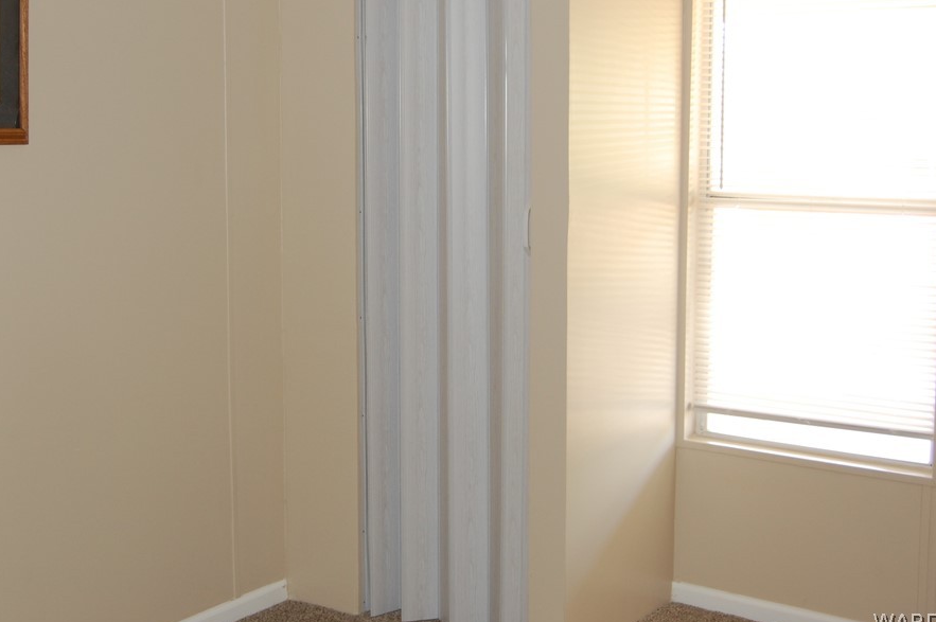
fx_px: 1247
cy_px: 256
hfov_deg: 41.1
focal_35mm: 48
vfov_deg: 28.0
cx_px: 401
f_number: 4.2
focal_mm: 26
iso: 400
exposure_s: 1/60
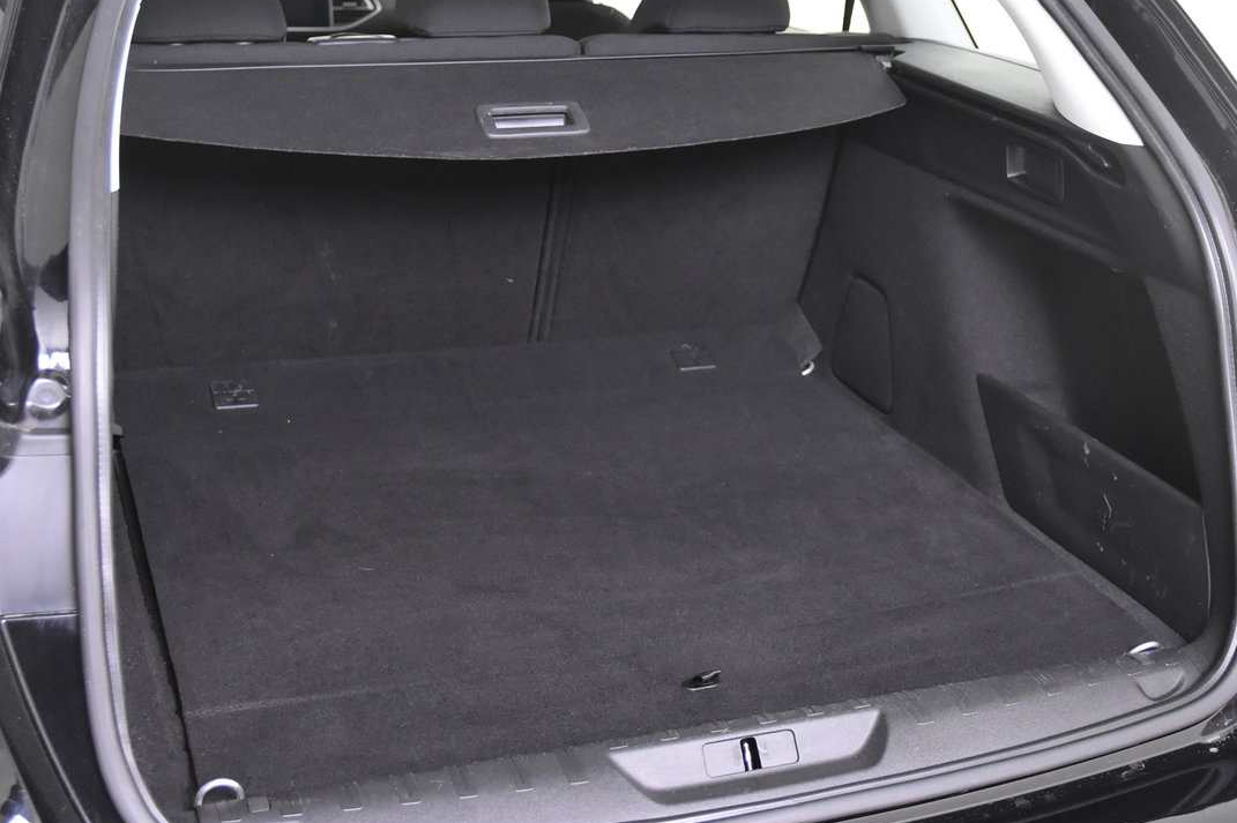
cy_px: 371
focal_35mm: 56
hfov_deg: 35.9
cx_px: 684
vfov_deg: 24.3
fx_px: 1909
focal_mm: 31
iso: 3200
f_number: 3.3
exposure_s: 1/50
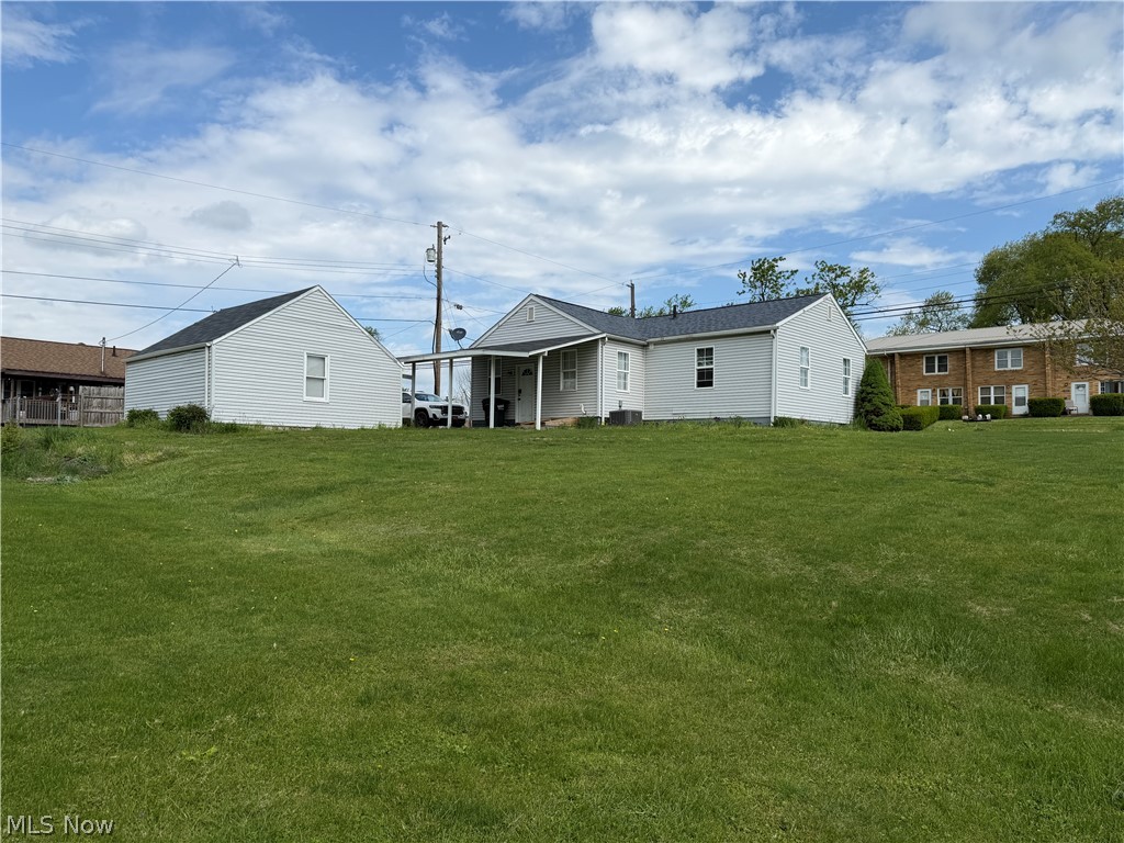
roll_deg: -1.0
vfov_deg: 56.8
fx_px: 779
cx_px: 562
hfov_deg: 71.6
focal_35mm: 24
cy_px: 422
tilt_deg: +2.0
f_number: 1.78
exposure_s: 1/4167
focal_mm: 6.76
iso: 80
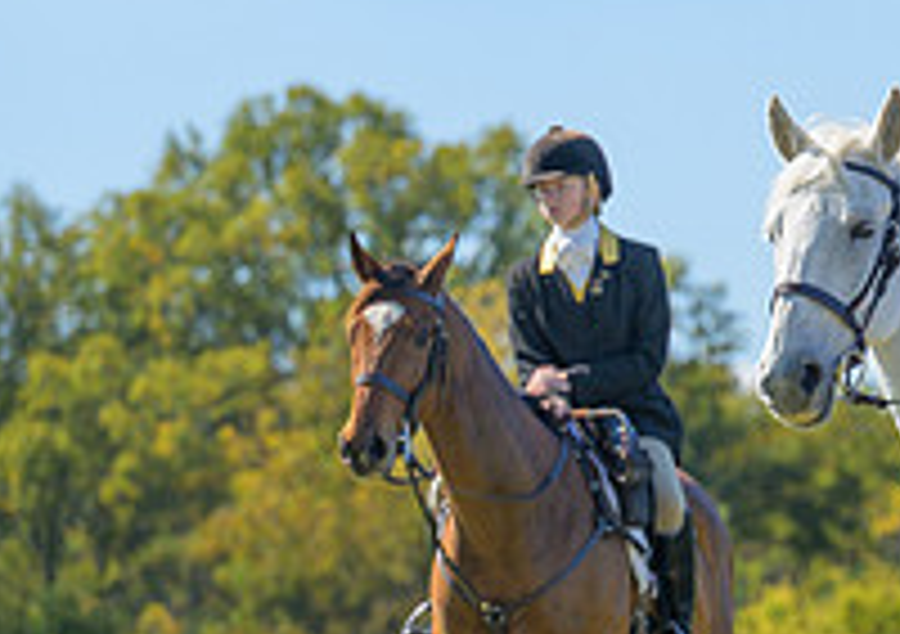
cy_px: 234
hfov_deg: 5.0
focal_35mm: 401
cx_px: 1591
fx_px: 10205
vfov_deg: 3.6
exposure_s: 1/500
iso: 200
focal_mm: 110
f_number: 4
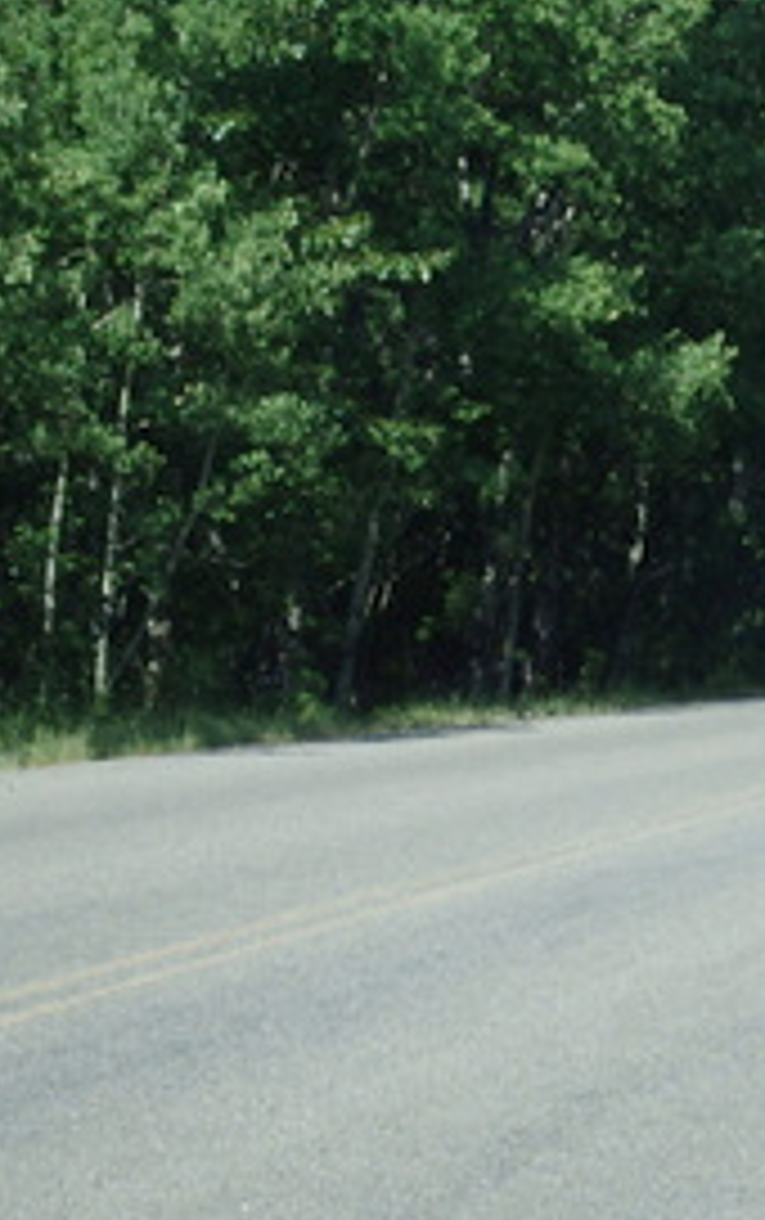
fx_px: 5456
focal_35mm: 164
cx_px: 1107
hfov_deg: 7.9
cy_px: 389
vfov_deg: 12.7
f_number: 4.4
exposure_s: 1/800
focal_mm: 15.1
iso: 125
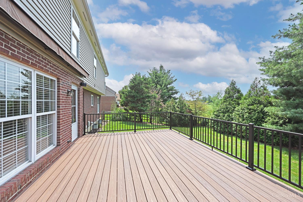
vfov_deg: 81.2
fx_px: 118
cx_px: 152
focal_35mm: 14
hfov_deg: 104.3
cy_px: 101
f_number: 8
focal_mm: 14
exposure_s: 1/400
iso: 100
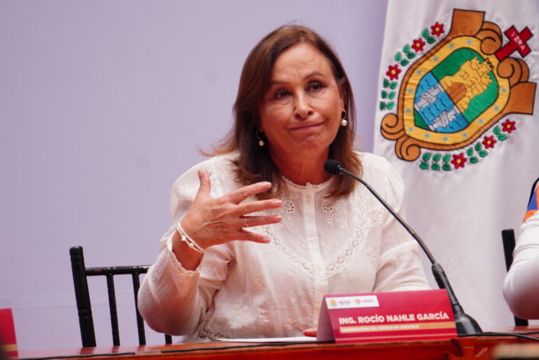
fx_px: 5167
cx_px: 262
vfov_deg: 4.0
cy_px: 190
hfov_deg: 6.0
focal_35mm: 345
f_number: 6.3
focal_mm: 210
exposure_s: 1/250
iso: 320
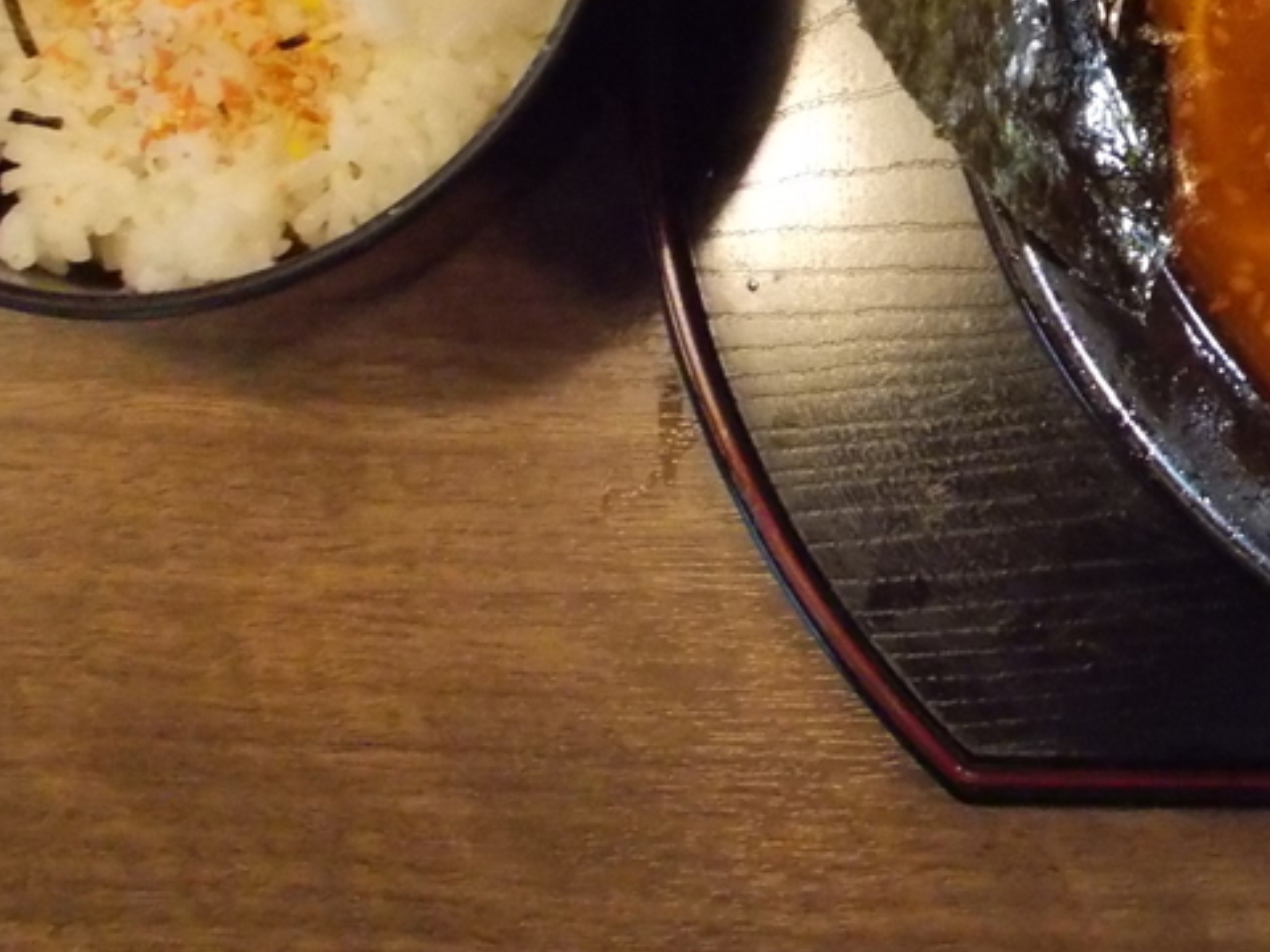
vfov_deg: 18.8
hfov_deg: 25.2
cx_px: 1151
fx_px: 2752
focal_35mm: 75
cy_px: -100
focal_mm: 5.3
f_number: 3.4
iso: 800
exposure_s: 1/100
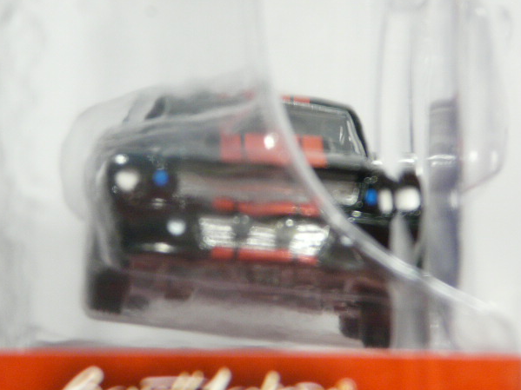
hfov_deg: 10.6
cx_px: 254
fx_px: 2799
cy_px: 196
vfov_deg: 8.0
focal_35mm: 186
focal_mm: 18
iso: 200
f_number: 3.6
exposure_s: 1/40
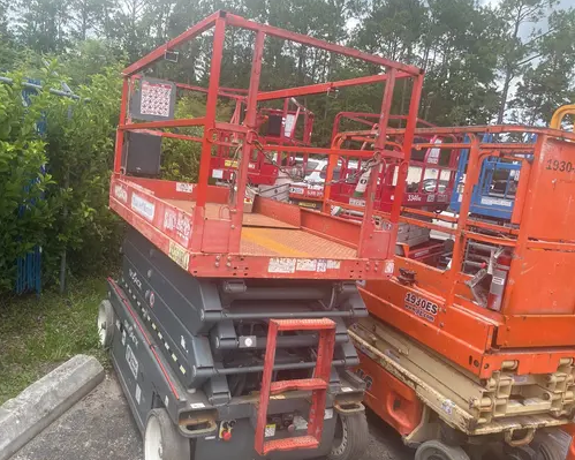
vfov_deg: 51.5
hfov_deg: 62.1
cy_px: 232
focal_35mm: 28
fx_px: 476
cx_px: 265
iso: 50
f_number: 1.6
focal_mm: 5.1
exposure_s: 1/821
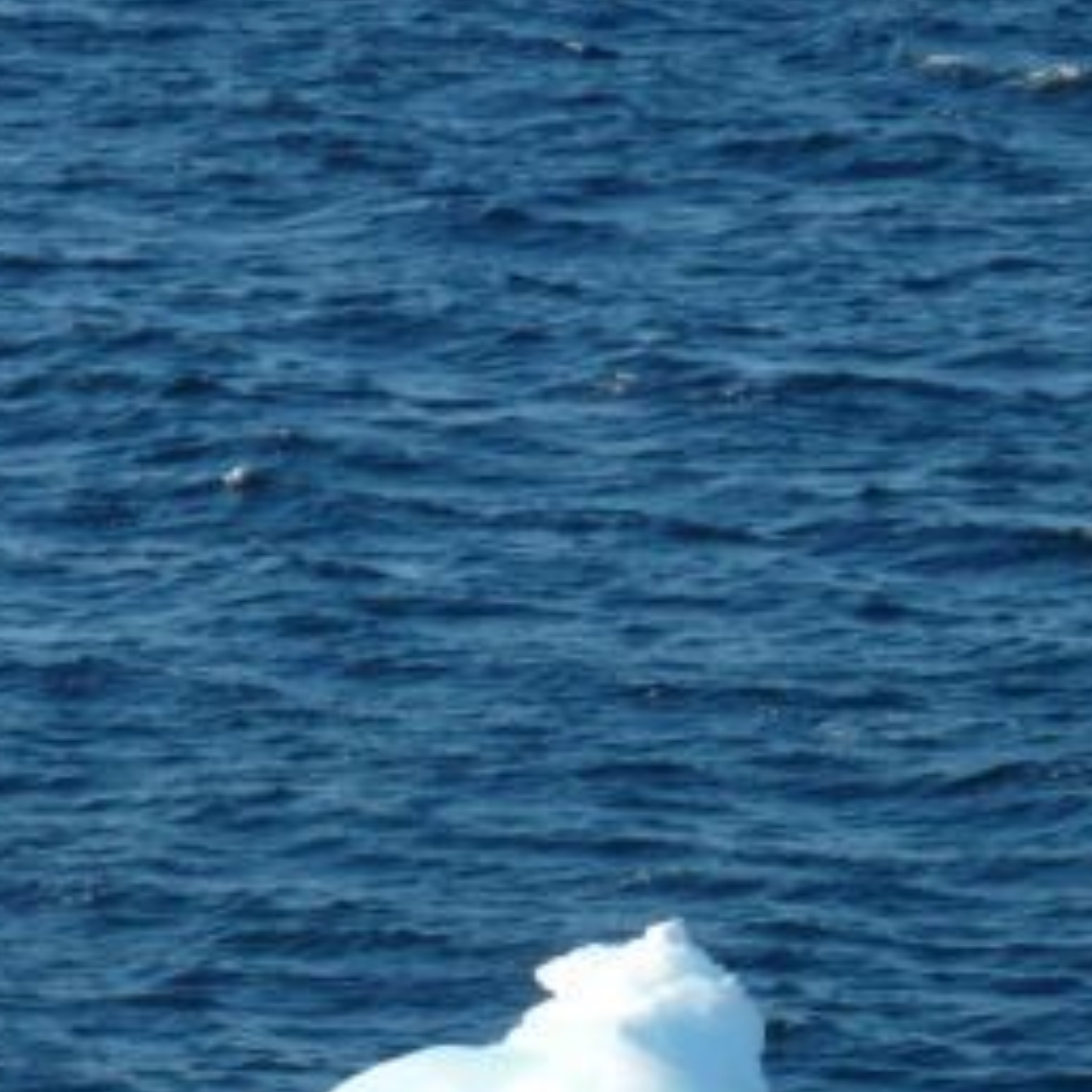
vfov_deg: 4.3
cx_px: 514
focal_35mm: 405
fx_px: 14455
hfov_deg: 4.3
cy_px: 1054
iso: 125
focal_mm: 24.1
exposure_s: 1/500
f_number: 4.5
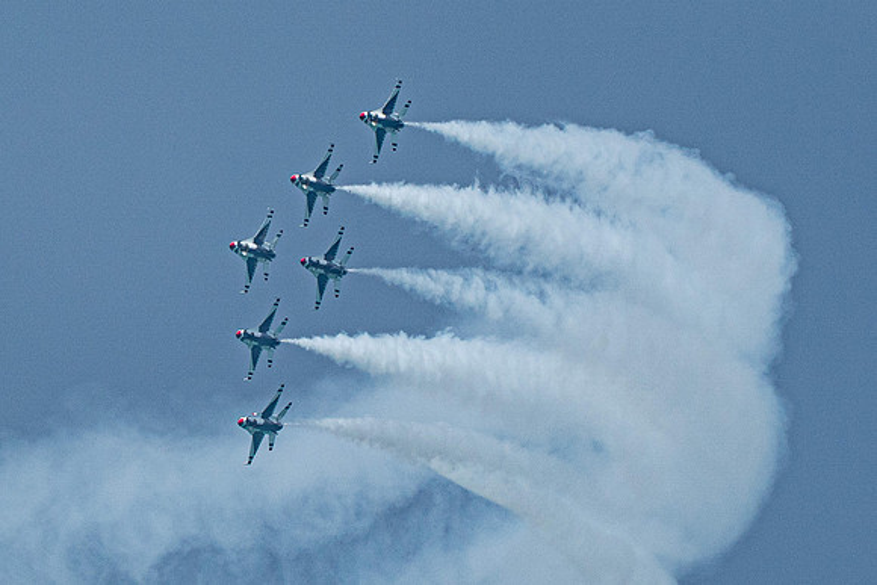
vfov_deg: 1.4
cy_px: 290
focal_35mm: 1005
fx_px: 24479
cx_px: 348
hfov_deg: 2.1
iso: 640
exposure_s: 1/2000
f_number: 10
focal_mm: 400
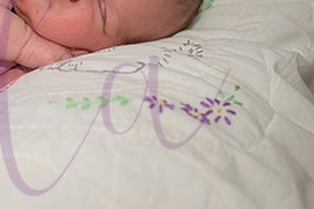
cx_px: -41
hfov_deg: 15.9
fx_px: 1091
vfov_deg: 10.9
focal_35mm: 125
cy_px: -17
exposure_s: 1/250
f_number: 4
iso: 800
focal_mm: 50
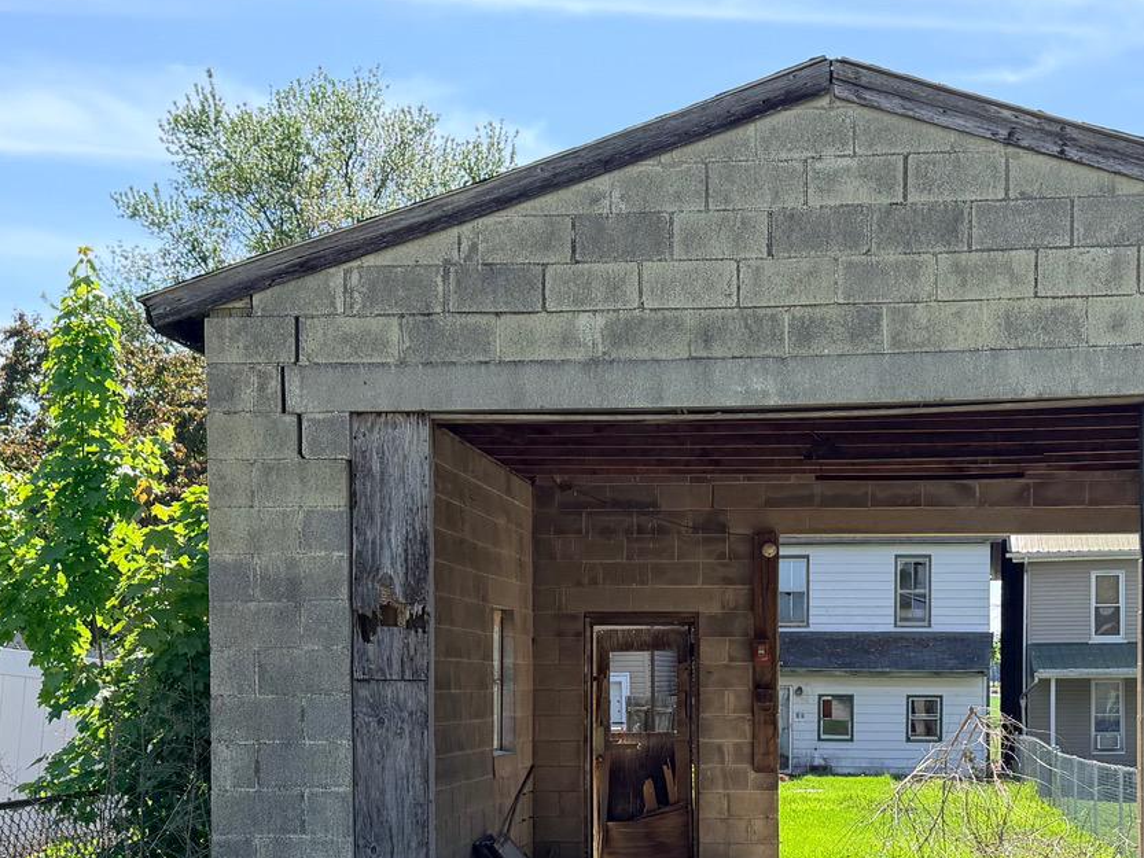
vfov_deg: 24.4
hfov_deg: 32.7
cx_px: 626
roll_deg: +0.5
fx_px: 1950
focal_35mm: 59
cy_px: 693
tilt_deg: +0.0
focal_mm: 6.76
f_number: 1.78
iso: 100
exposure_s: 1/1949
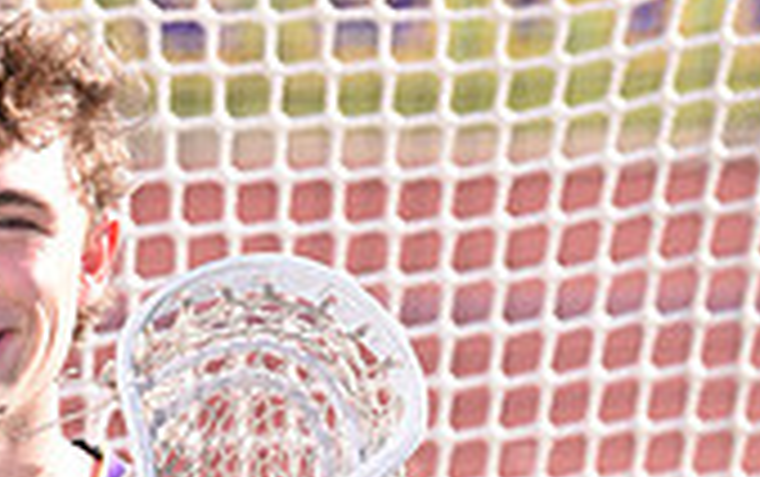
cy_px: 846
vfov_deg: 2.5
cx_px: -65
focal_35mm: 524
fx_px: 10864
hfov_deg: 4.0
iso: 125
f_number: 5
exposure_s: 1/250
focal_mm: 150
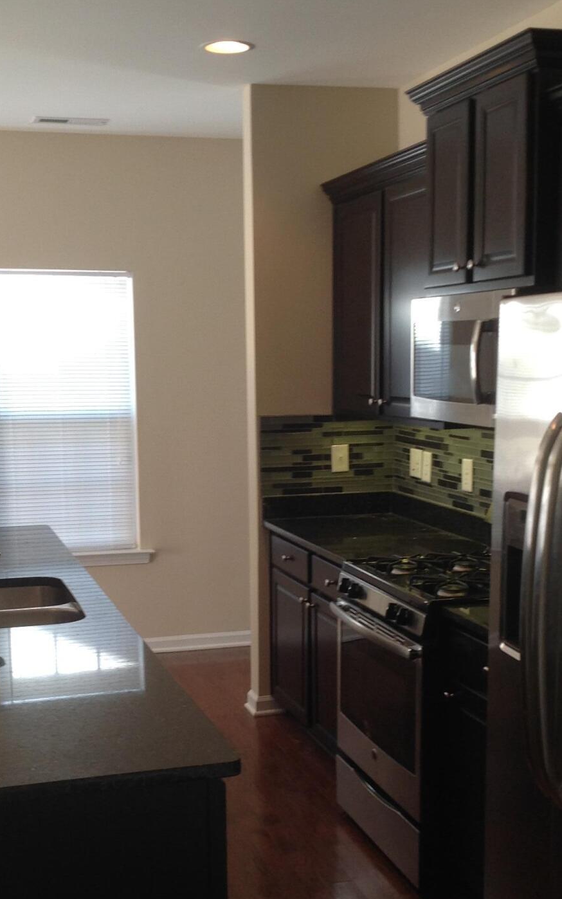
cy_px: 559
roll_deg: +0.4
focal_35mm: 53
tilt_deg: -7.9
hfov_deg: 24.4
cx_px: 250
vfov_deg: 38.0
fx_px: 1299
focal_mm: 4.28
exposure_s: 1/40
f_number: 2.4
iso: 64
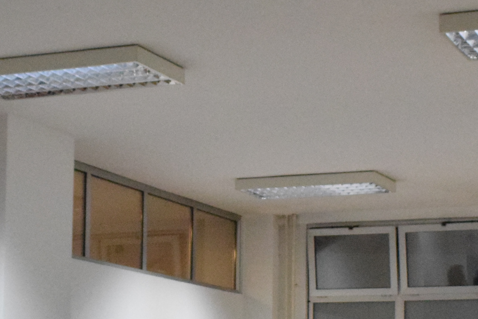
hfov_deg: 18.9
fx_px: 1434
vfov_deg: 12.5
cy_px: 312
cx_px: 233
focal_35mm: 108
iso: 4000
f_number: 4
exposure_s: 1/400
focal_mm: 20
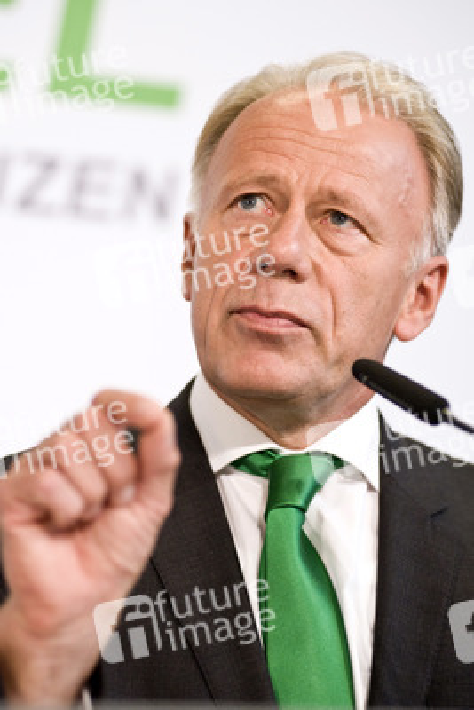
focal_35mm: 105
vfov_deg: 19.4
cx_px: 237
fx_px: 2072
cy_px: 355
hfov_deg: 13.1
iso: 1600
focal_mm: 105
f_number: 3.5
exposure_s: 1/1000
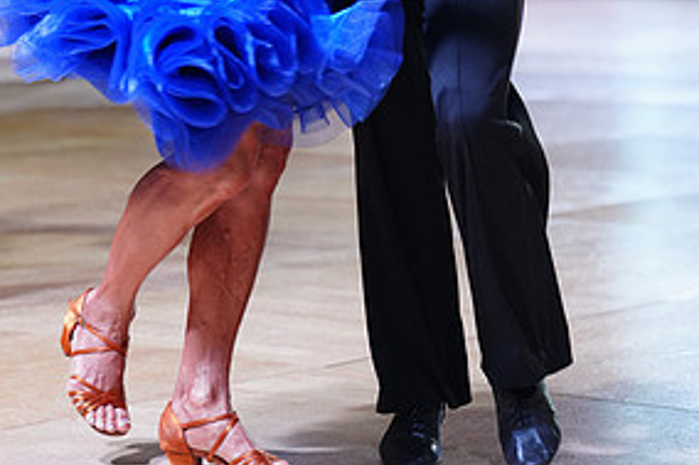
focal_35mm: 178
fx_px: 3454
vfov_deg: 7.6
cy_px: -125
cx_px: 294
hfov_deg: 11.6
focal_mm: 87
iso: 800
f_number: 2.8
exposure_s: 1/400
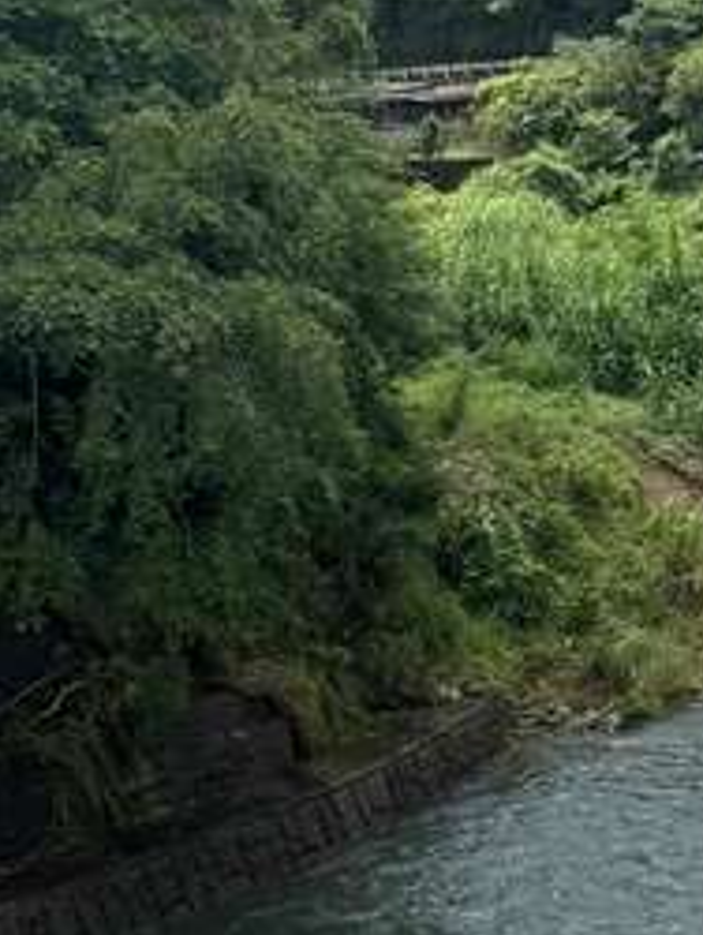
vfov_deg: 20.9
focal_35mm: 92
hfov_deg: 16.1
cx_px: 254
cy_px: 138
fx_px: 2487
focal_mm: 6.76
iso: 80
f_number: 1.78
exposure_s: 1/4608
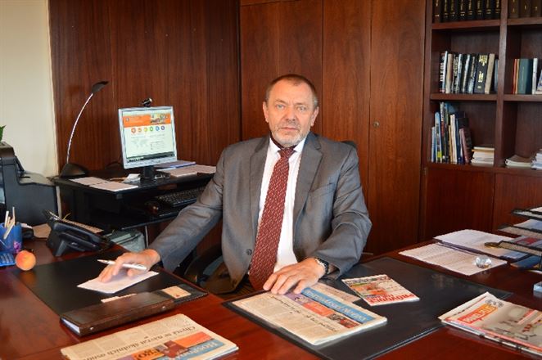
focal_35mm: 36
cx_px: 271
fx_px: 541
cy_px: 180
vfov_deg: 36.8
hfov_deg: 53.2
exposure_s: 1/25
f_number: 4
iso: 400
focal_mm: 24
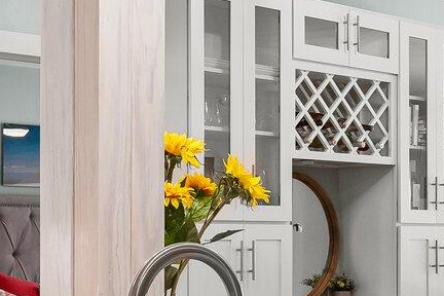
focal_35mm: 93
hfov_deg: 21.6
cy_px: 244
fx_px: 1151
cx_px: 356
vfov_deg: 14.6
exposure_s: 1/1.67
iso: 400
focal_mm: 19.7
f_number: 8
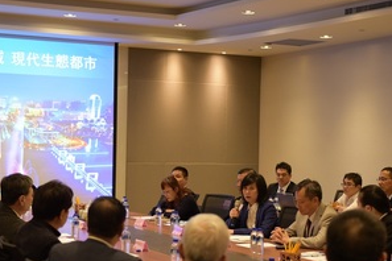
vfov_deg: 18.4
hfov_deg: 27.3
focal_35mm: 74
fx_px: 806
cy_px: 156
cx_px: 174
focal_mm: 55
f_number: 2.8
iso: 2000
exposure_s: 1/200
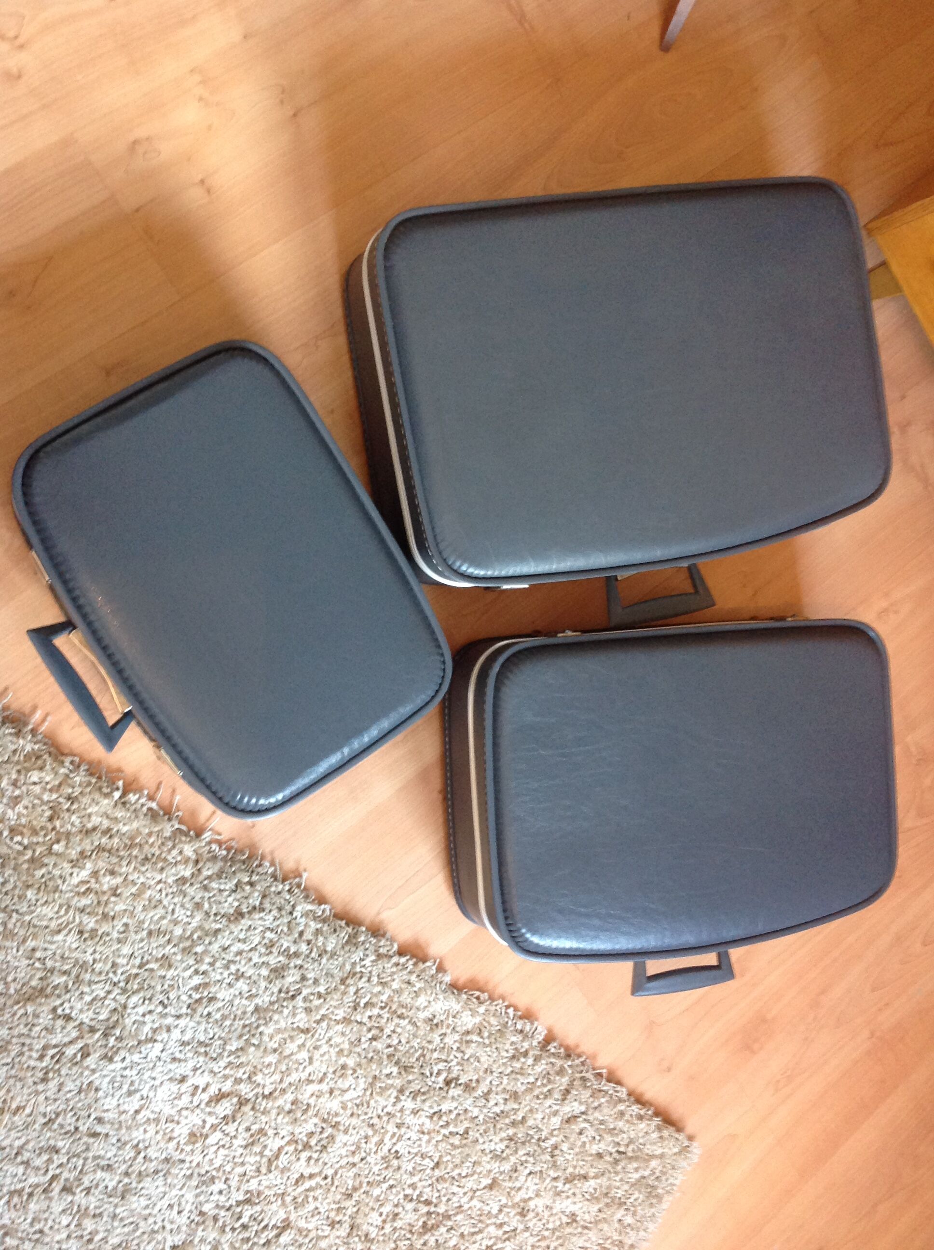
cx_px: 467
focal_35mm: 35
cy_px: 625
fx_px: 1262
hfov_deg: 40.6
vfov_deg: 52.7
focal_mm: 4.28
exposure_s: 1/15
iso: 200
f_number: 2.4
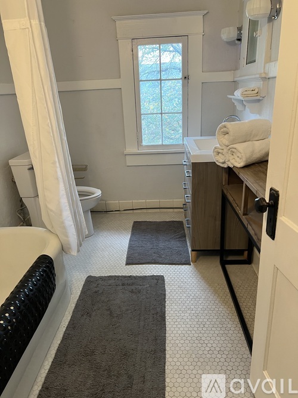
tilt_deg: -19.3
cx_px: 149
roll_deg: +3.5
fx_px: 299
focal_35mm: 26
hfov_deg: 53.0
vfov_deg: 67.3
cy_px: 199
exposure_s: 1/60
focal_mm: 5.7
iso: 160
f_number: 1.5
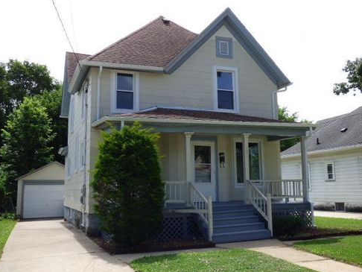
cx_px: 177
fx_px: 387
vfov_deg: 38.7
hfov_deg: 50.1
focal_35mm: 37
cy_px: 135
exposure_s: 1/640
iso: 100
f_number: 3.4
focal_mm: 6.18
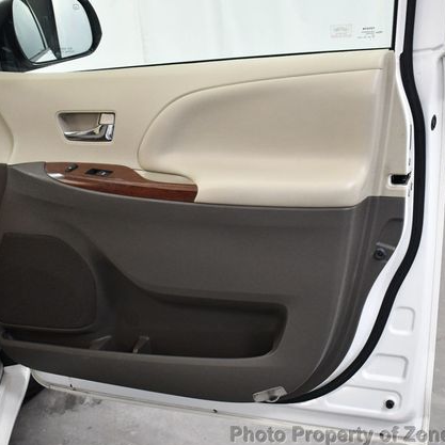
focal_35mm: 47
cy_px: 227
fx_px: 684
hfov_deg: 36.1
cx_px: 218
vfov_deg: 36.1
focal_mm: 18
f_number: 3.5
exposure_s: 1/125
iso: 1400
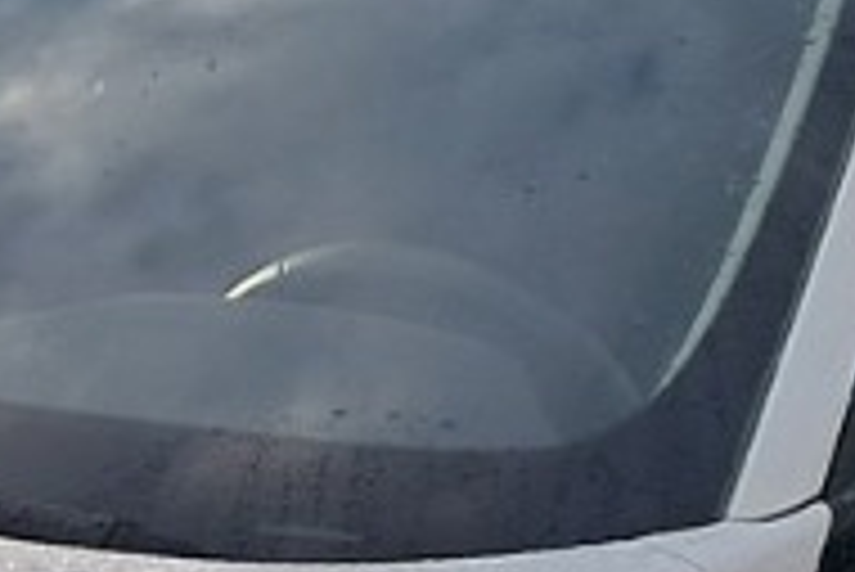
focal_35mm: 189
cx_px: -472
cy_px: 1189
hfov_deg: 10.5
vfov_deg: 7.0
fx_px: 4492
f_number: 1.8
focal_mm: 4
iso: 50
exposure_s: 1/360
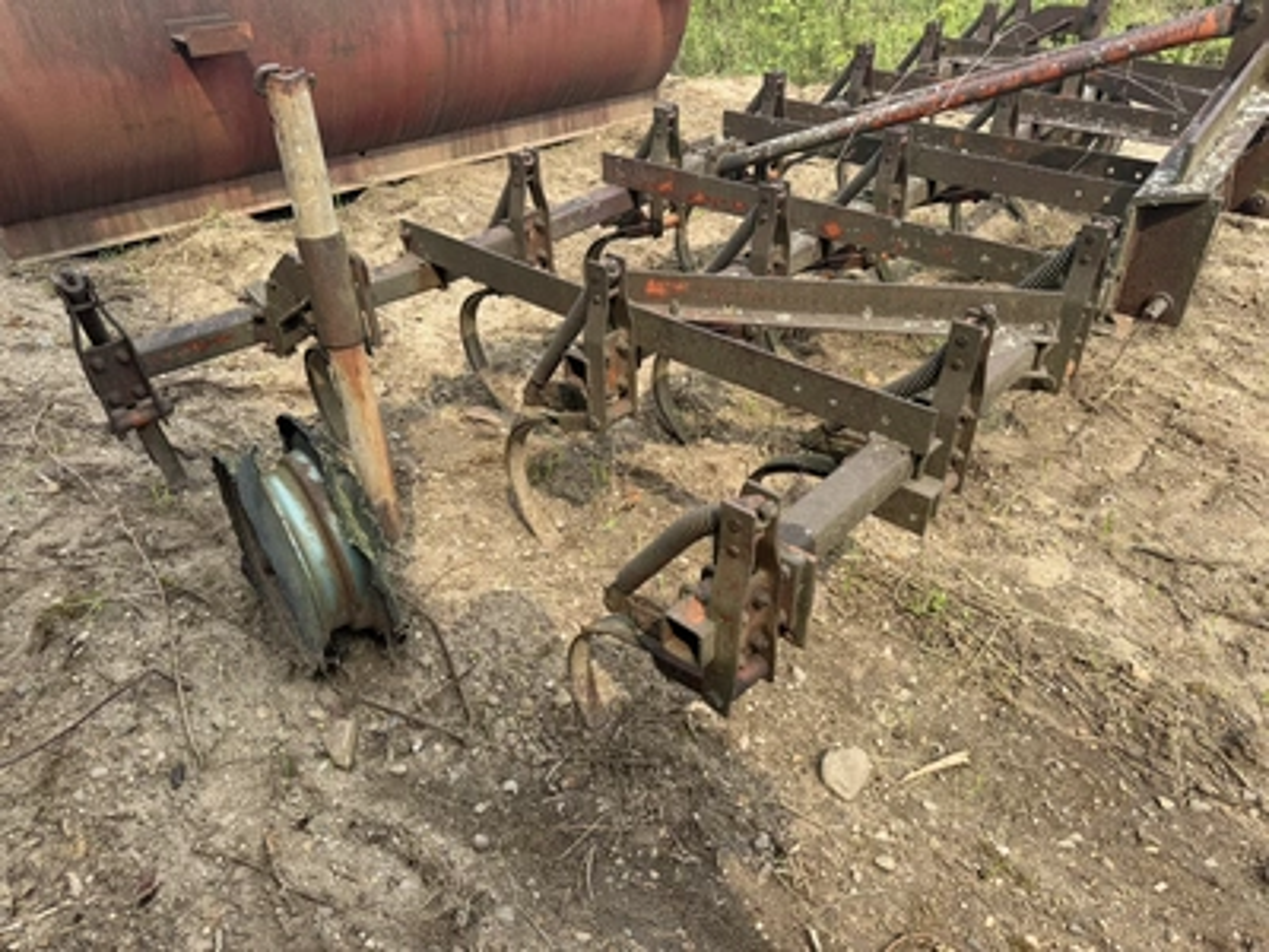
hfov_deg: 71.6
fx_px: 880
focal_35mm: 24
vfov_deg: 56.8
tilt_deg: -31.4
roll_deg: +0.9
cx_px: 634
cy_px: 476
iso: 80
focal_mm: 6.76
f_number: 1.78
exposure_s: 1/1292
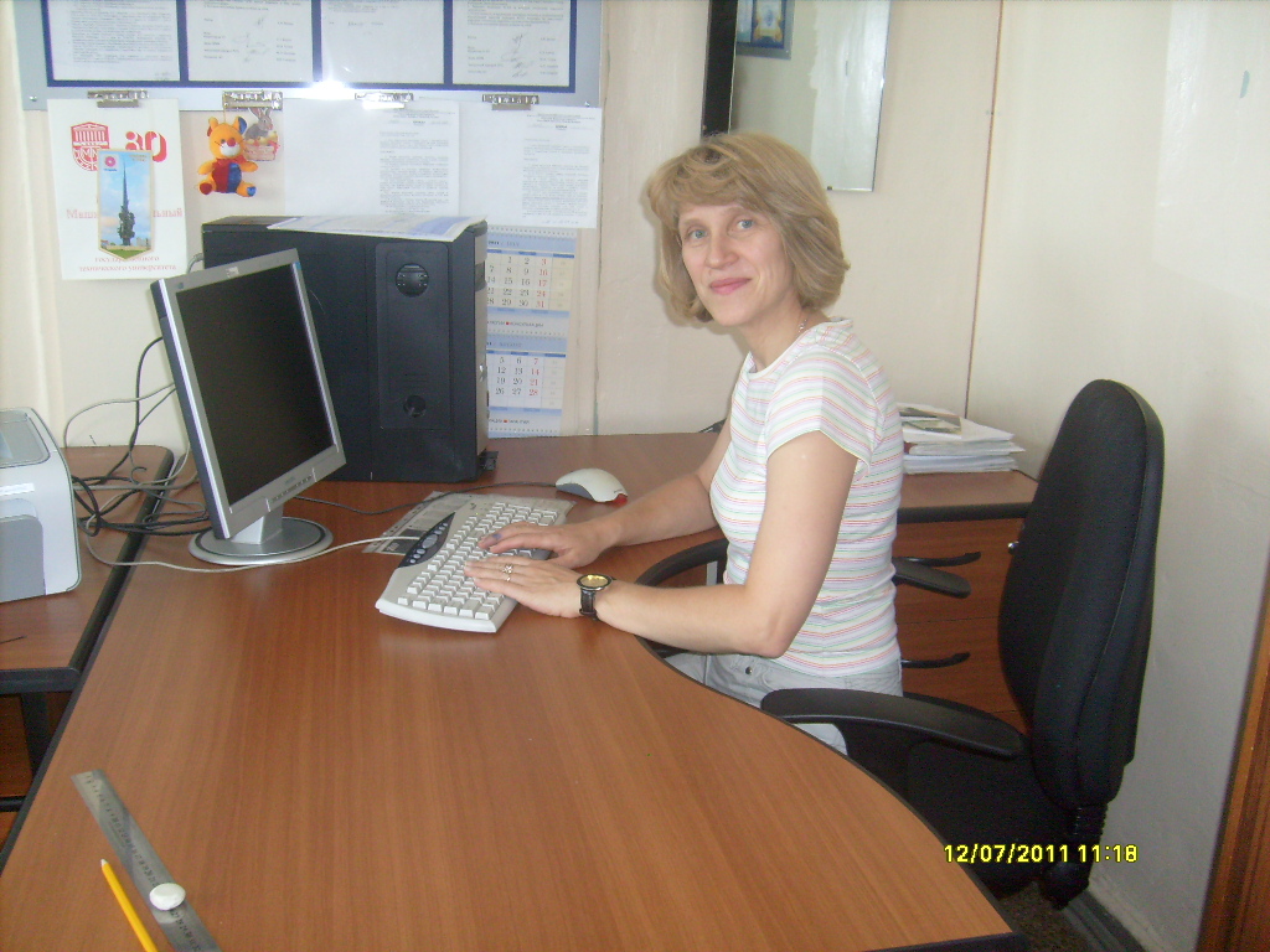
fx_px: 1284
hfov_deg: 52.6
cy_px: 476
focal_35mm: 35
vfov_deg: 40.7
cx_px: 635
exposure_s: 1/45
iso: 100
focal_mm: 5.8
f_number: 2.8
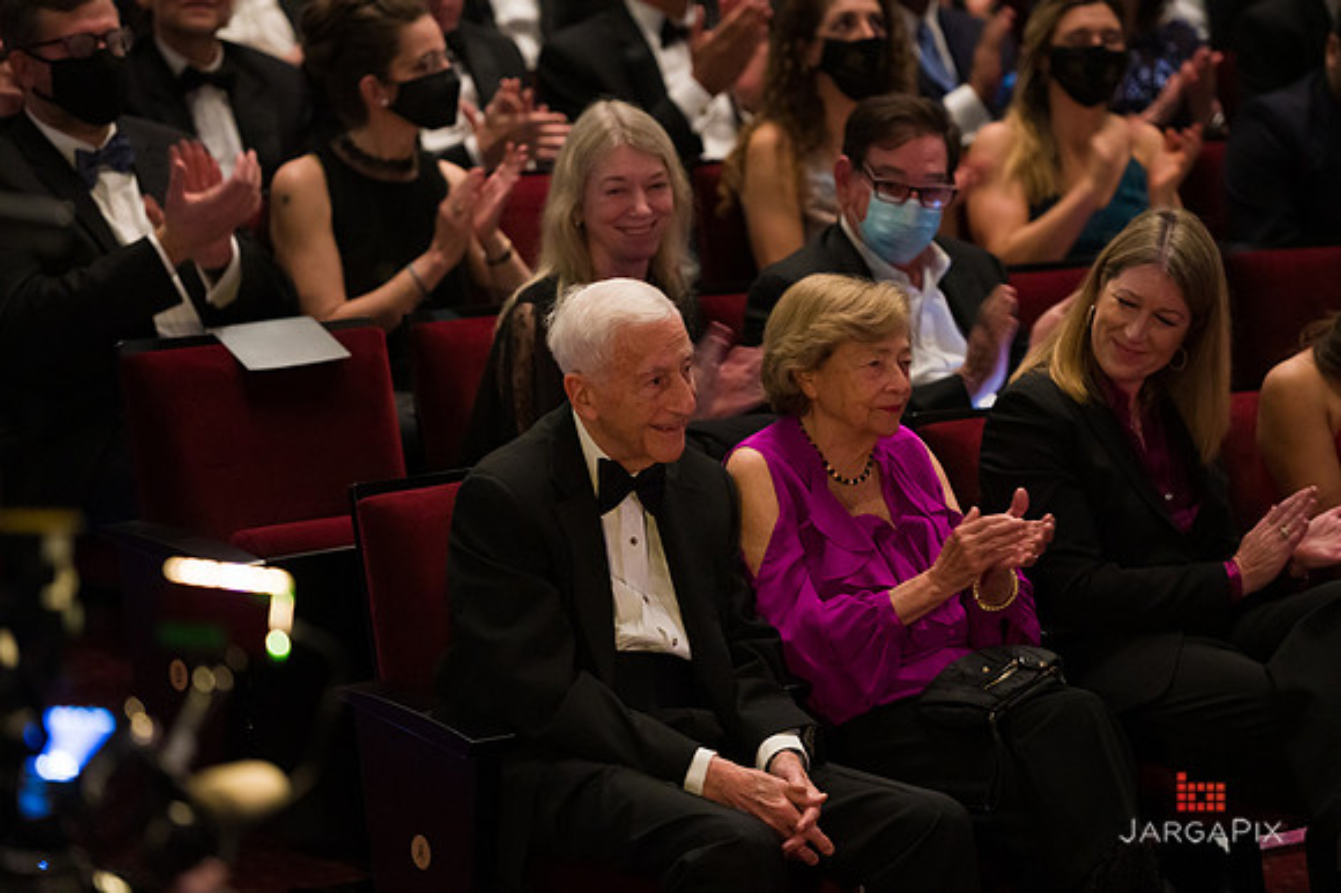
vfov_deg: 8.8
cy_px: 446
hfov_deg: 13.3
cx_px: 670
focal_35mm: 155
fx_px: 5770
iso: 6400
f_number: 3.2
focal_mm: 155
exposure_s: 1/60
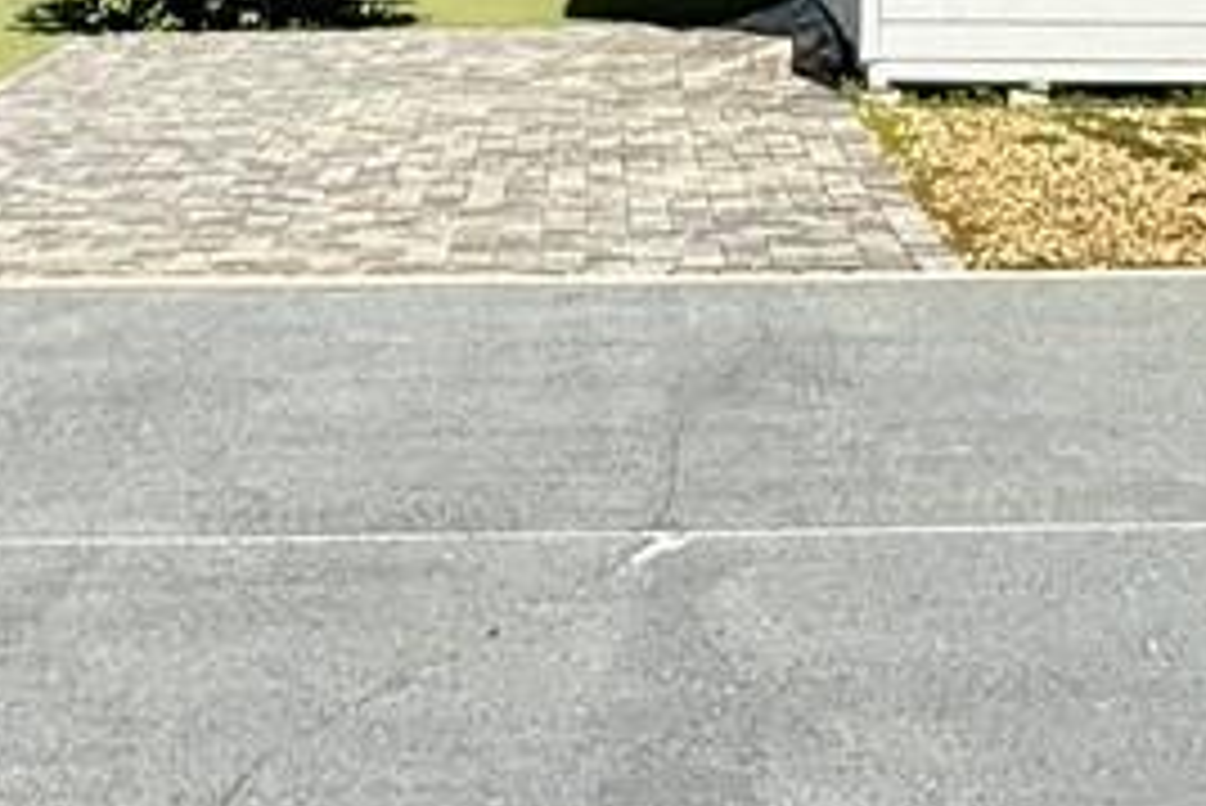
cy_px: -991
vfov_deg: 12.9
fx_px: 2916
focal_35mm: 87
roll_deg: +0.7
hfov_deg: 23.2
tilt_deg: +14.5
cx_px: 828
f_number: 2.2
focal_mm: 2.22
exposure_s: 1/1613
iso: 50
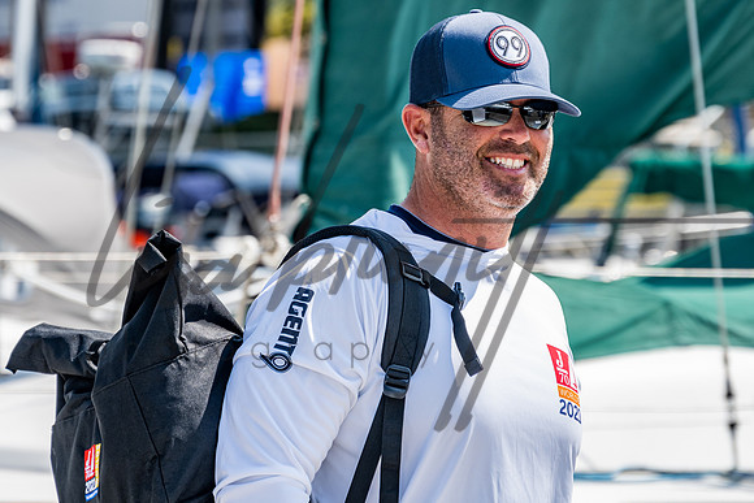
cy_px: 155
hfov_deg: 9.1
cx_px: 367
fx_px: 4729
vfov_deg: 6.1
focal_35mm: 226
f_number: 6.3
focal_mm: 150
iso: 125
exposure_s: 1/320
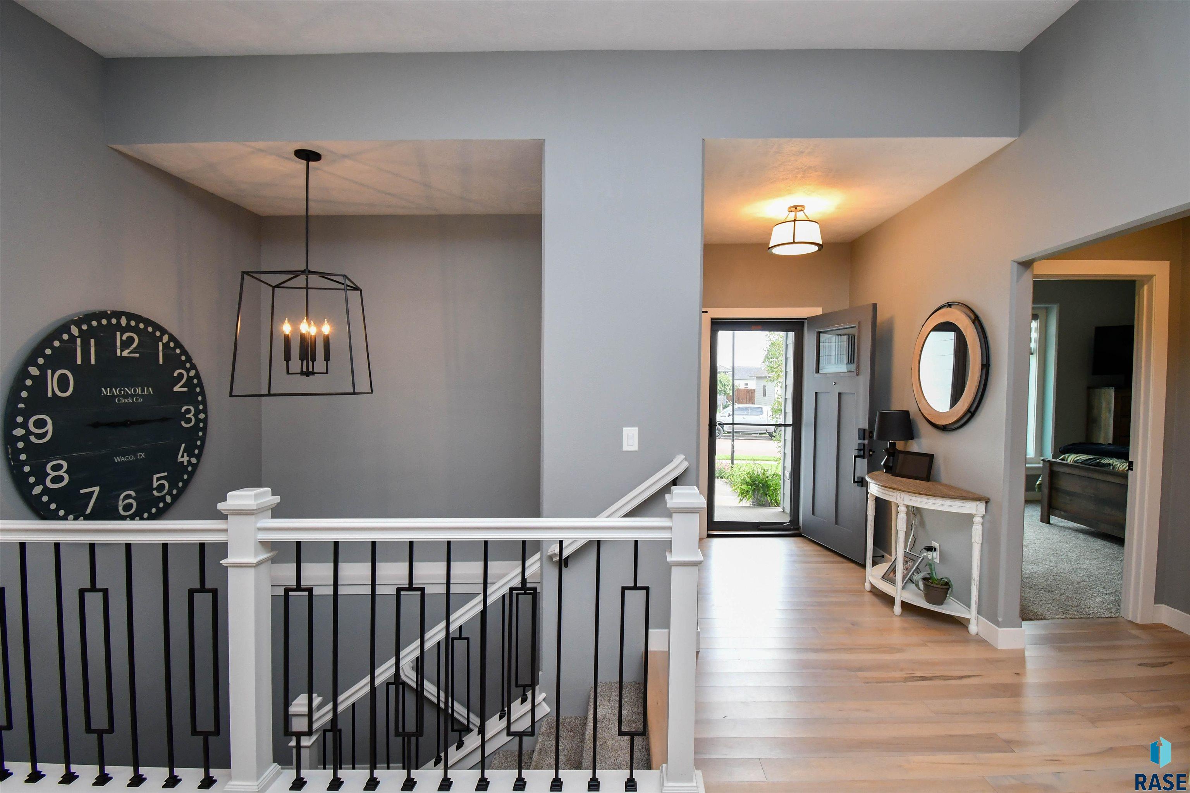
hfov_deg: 100.4
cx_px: 595
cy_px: 396
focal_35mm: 15
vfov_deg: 77.3
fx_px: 496
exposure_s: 1/125
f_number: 5.6
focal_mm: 10
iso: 1250
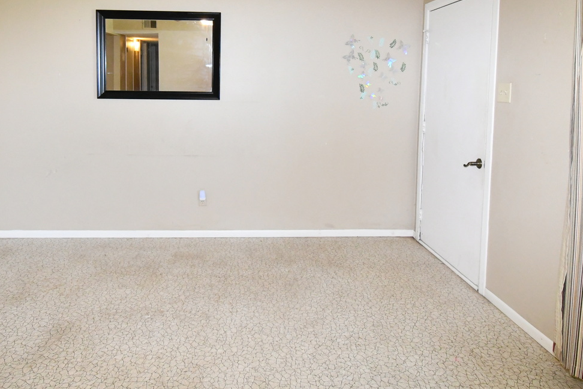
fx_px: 405
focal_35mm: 25
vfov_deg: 49.6
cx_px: 250
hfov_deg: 71.1
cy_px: 107
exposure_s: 1/160
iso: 4000
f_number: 6.3
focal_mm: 10
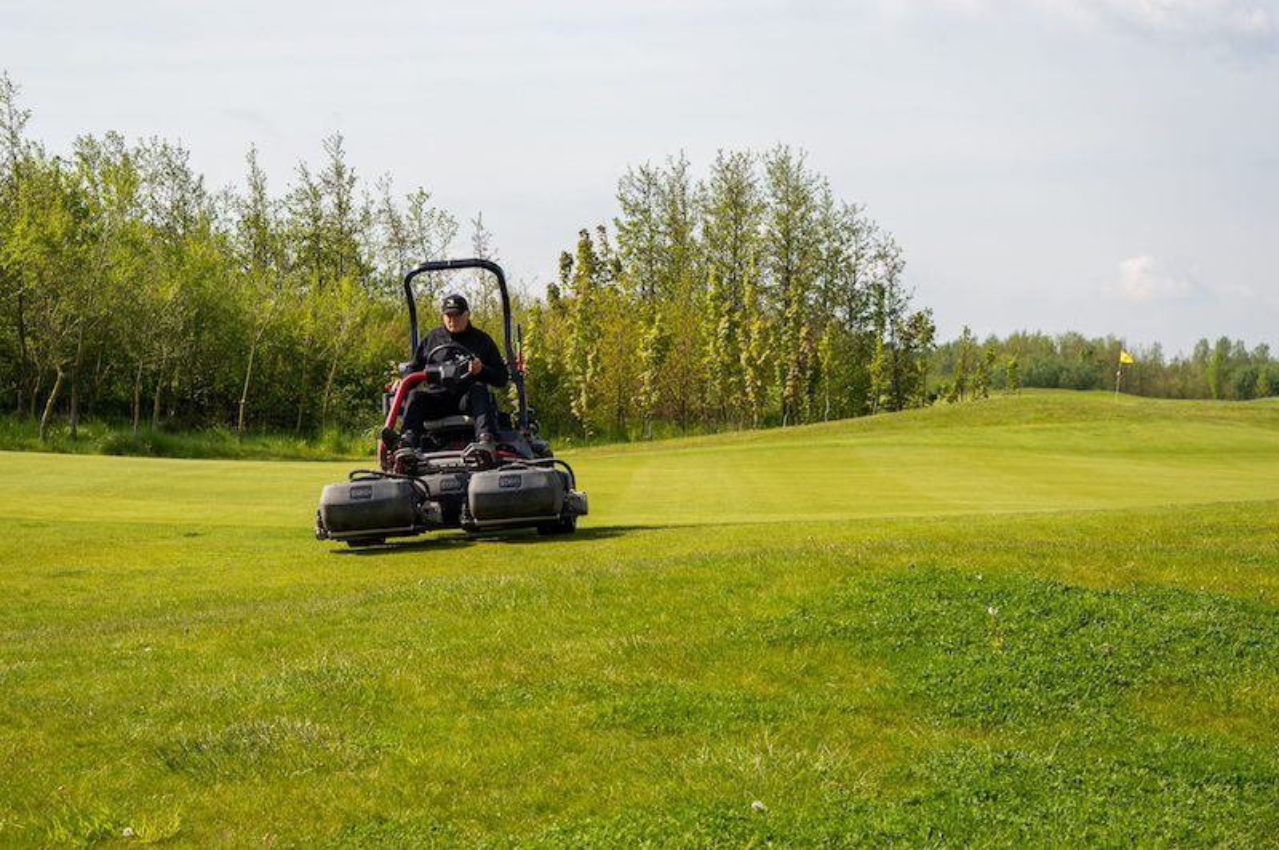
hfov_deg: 24.6
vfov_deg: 16.5
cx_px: 640
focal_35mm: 82
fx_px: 2929
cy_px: 425
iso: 100
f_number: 8
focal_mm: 55
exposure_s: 1/250
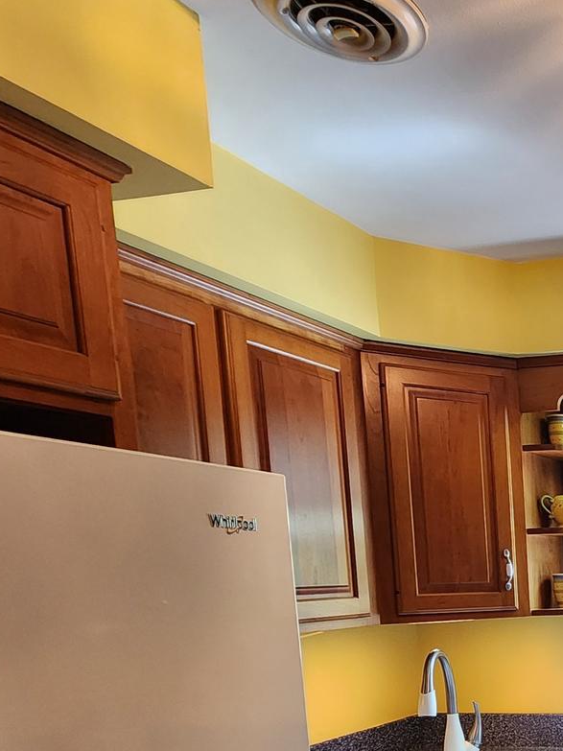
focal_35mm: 34
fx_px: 738
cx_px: 775
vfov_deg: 48.9
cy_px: 659
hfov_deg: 30.4
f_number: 2.2
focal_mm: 2.2
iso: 250
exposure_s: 1/60
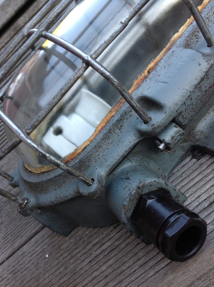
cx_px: 107
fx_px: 289
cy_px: 144
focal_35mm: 35
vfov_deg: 52.7
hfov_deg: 40.6
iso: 50
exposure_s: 1/40
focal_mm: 4.28
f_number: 2.4
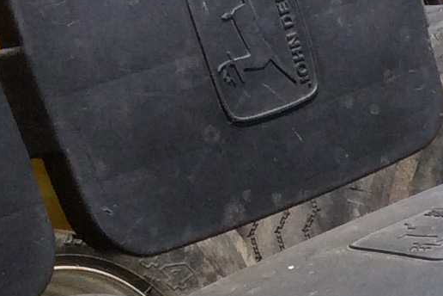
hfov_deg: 11.4
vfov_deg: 7.6
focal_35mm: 167
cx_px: 821
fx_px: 2055
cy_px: 743
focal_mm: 3.3
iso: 32
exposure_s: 1/1217
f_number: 2.4
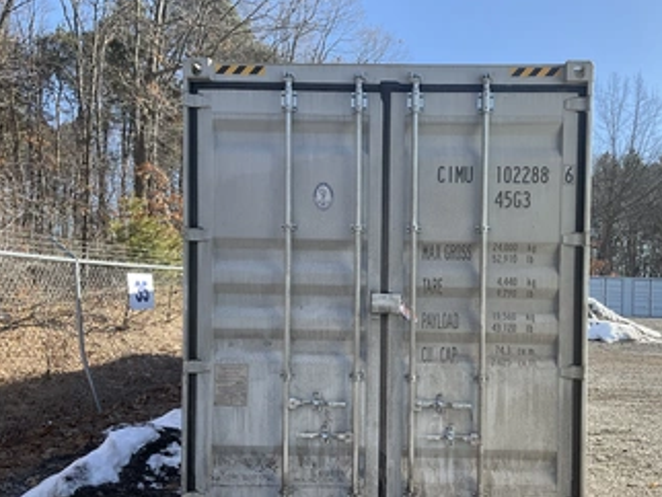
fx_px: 689
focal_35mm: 36
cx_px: 401
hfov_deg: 50.9
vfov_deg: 39.5
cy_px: 298
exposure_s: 1/627
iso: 25
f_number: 1.8
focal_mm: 3
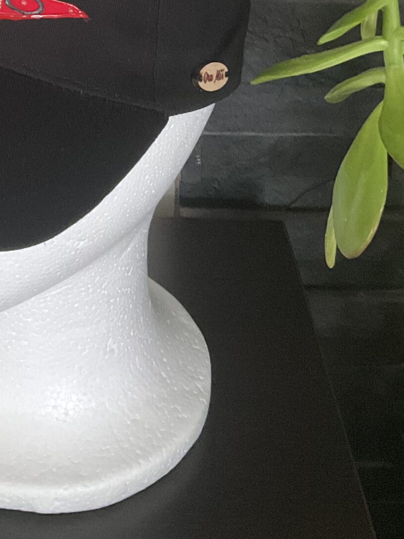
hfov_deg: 21.0
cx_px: 9
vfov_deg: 26.1
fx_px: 1058
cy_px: -74
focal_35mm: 68
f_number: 1.8
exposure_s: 1/60
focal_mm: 3
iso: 200
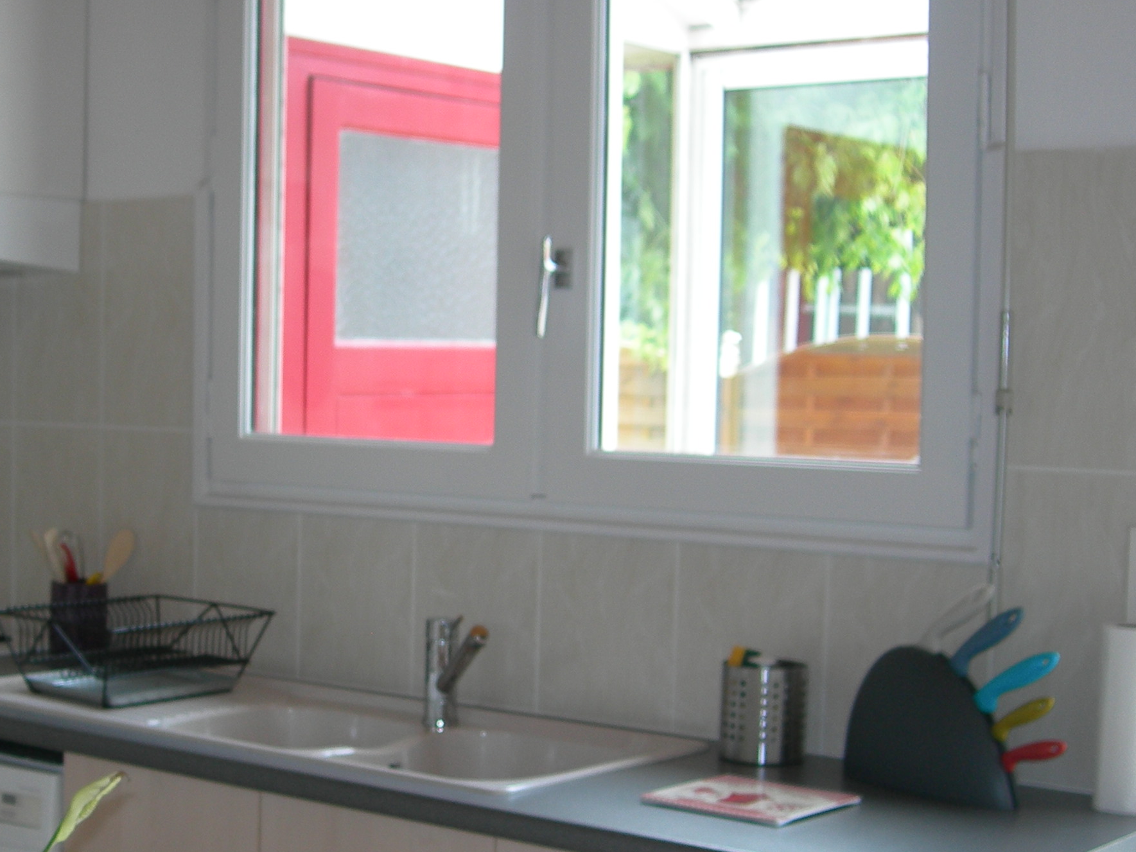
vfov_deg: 22.1
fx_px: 2166
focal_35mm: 66
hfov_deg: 28.9
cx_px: 268
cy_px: 587
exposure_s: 1/30
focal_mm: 7.8
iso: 50
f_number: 2.8
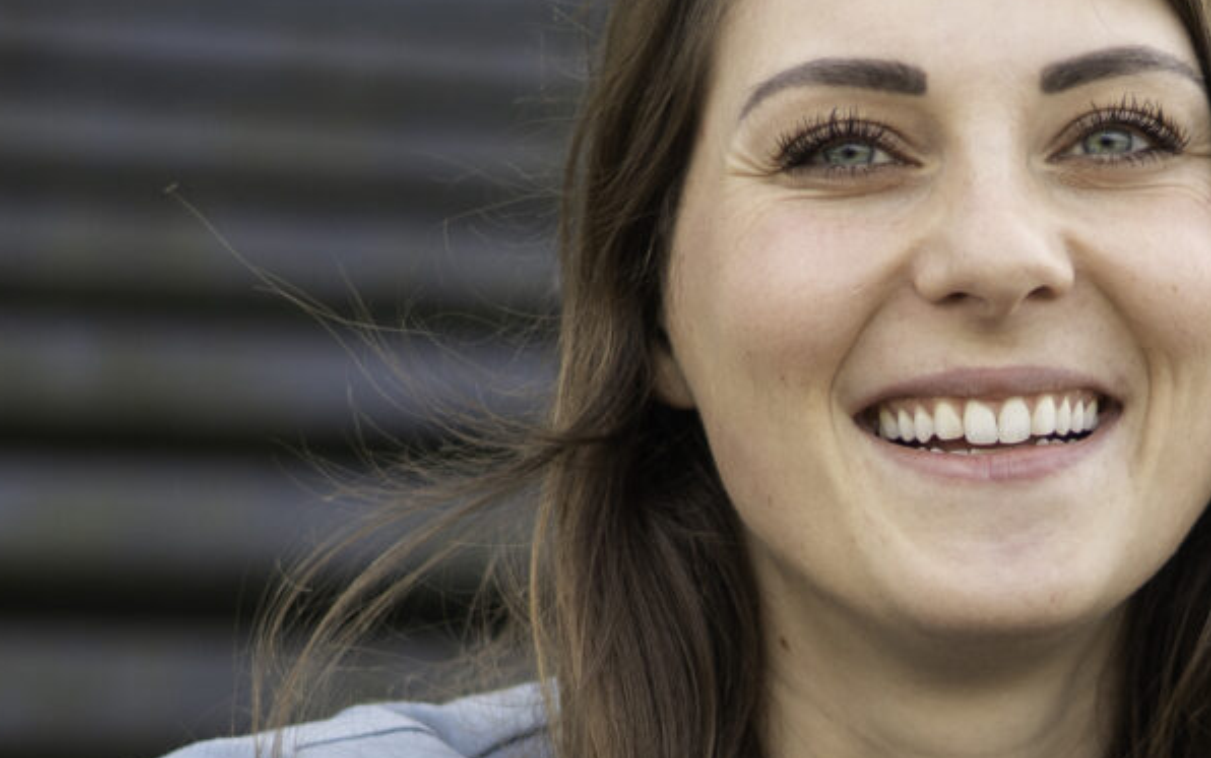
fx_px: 5778
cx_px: 1061
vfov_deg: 7.5
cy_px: 871
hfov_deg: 11.9
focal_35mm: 175
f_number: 1.8
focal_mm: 50
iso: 250
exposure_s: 1/1000
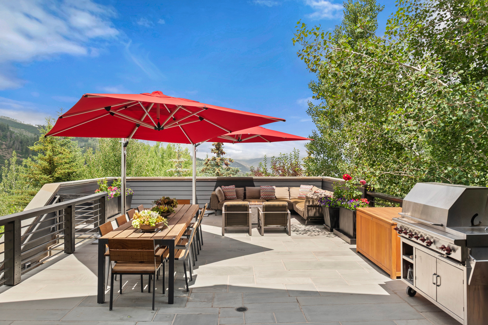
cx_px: 244
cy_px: 162
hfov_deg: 73.7
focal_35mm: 24
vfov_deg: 53.2
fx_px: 325
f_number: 7.1
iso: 320
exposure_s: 1/125
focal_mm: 24
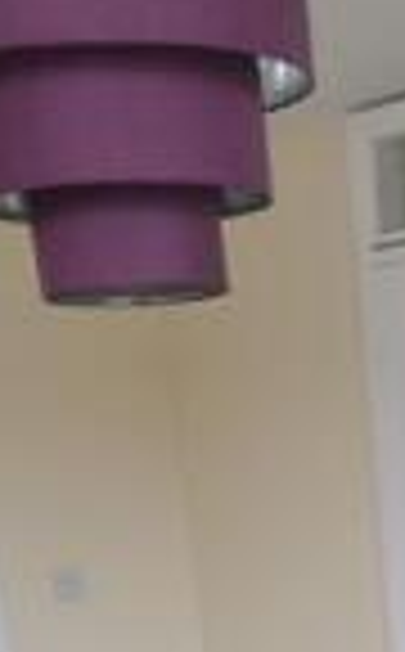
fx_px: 1354
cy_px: 951
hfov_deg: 16.1
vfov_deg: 22.6
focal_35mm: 76
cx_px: 526
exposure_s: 1/30
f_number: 4.2
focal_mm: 11
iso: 900
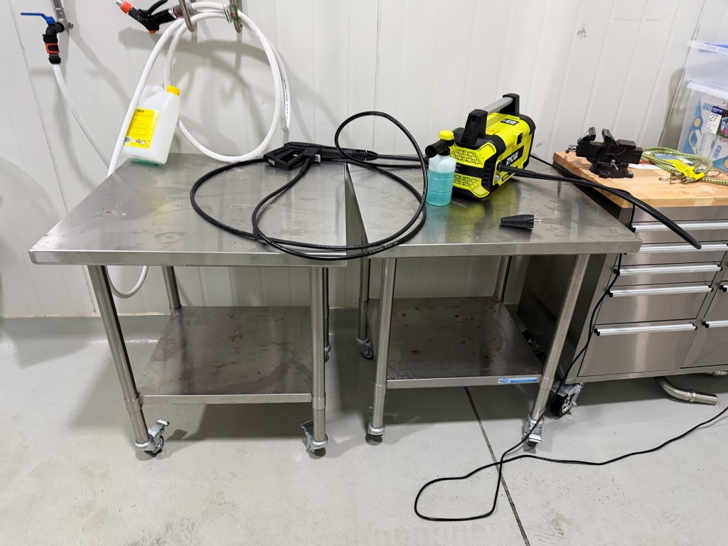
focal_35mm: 24
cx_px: 364
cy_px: 273
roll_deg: -2.0
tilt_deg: -30.5
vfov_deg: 56.8
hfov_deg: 71.6
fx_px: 505
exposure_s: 1/50
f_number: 1.78
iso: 640
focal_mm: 6.76
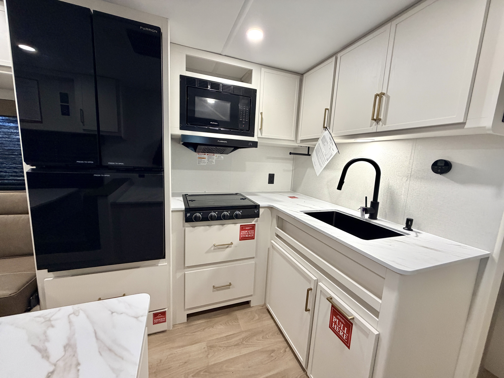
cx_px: 252
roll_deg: -1.1
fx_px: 204
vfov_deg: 85.7
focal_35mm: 14
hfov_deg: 102.1
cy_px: 189
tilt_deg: -8.5
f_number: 2.2
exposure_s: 1/80
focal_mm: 2.22
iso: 320
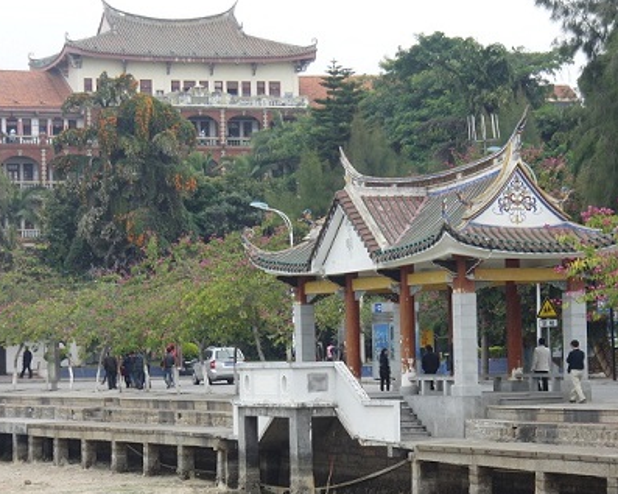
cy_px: 260
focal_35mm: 115
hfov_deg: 16.7
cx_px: 356
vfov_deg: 13.4
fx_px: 2102
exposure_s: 1/80
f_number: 4.8
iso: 100
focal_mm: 16
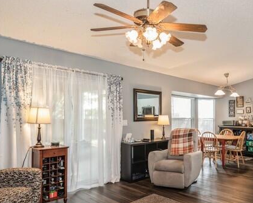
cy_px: 121
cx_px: 178
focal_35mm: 27
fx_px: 202
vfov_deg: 52.9
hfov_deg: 61.7
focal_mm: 15
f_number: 7.1
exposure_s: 1/3.33
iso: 200
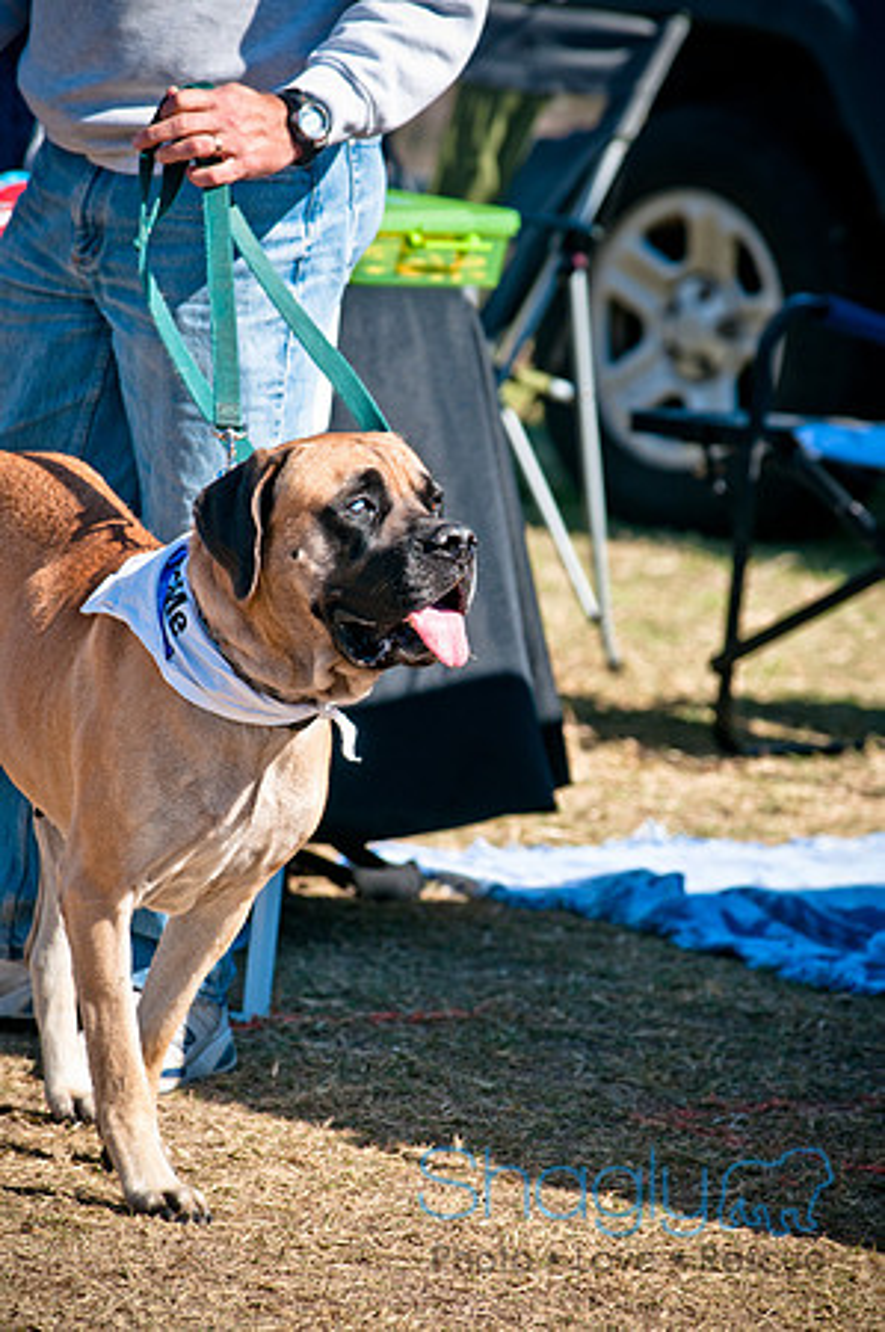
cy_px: 666
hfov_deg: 4.6
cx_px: 442
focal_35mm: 300
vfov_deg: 6.9
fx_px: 11087
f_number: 5.6
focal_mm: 200
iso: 200
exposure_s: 1/640
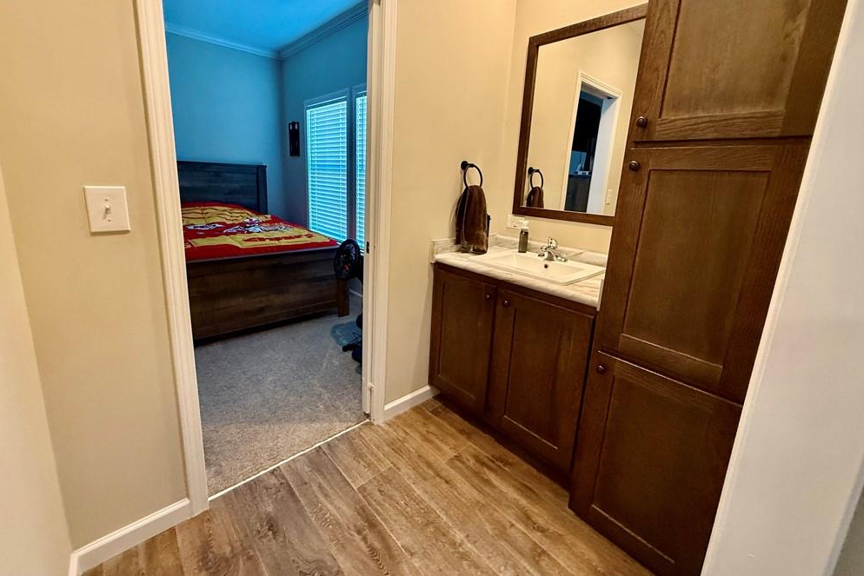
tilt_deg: -11.0
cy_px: 251
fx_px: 360
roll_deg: -2.8
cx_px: 428
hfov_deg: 100.4
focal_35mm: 15
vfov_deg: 77.0
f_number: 2.2
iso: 400
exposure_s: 1/60
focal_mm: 2.22
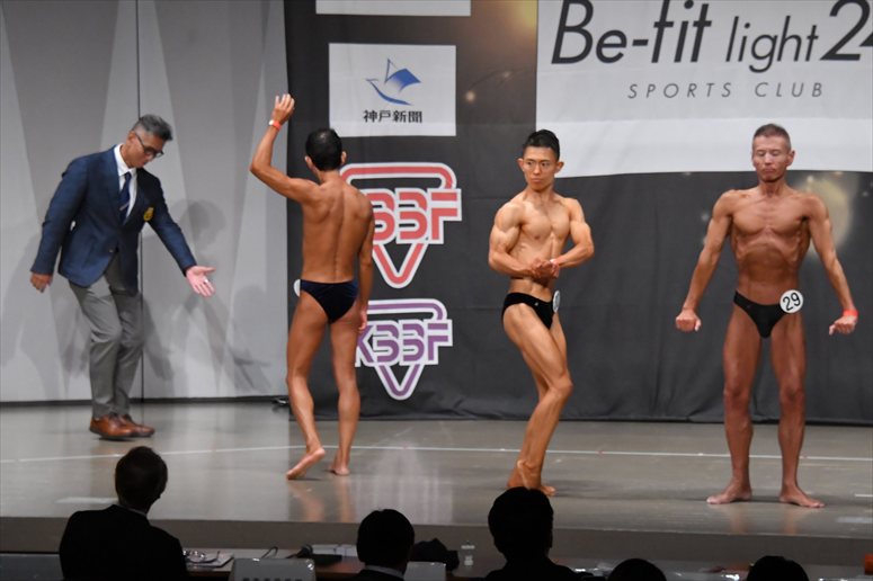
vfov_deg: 9.3
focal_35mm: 147
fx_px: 3563
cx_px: 436
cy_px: 290
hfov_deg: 14.0
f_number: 5.6
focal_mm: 98
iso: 5000
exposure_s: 1/400
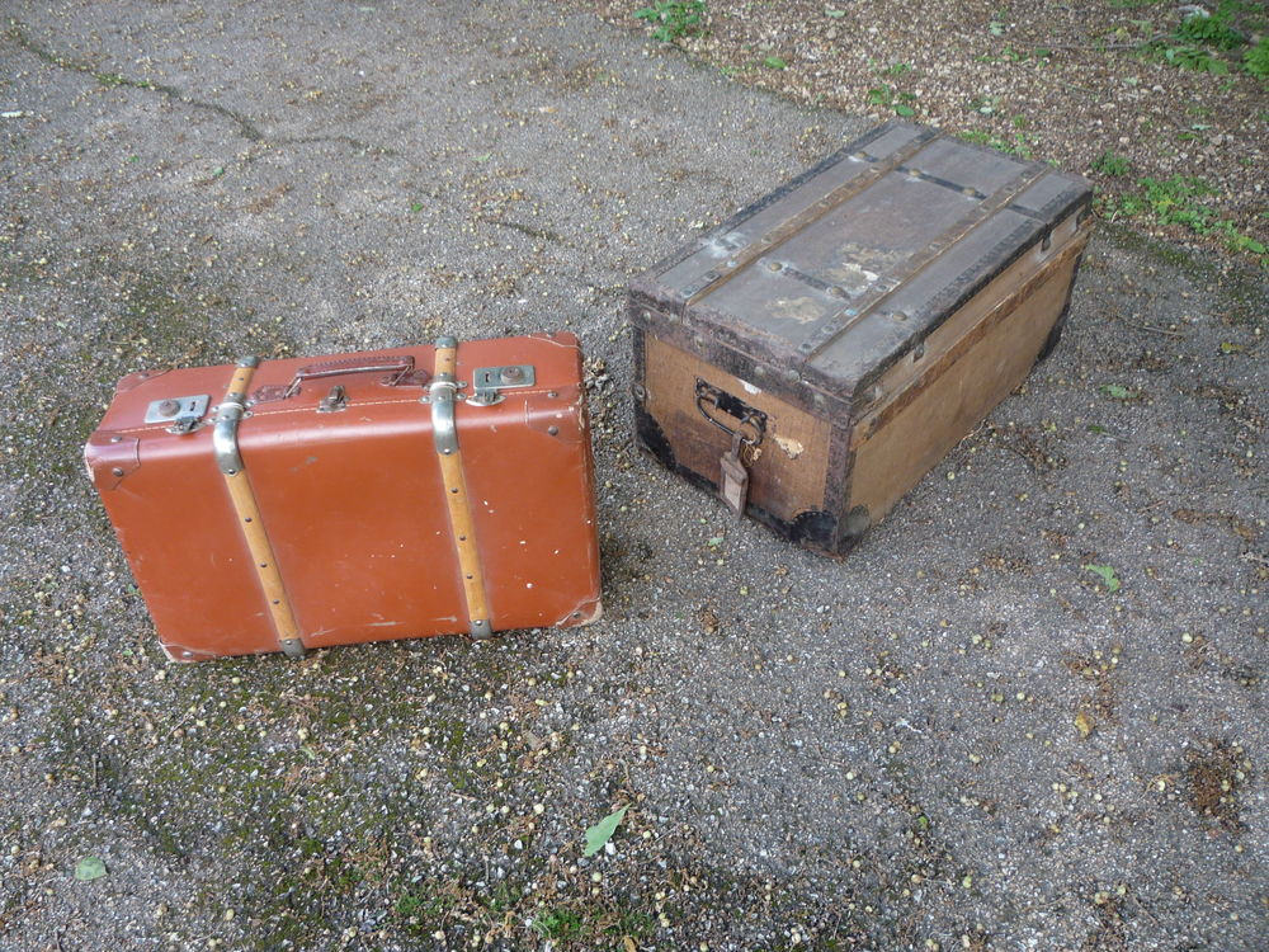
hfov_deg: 60.0
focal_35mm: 30
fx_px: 1100
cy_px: 476
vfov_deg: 46.8
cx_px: 634
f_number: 3.3
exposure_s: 1/50
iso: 100
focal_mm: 5.2
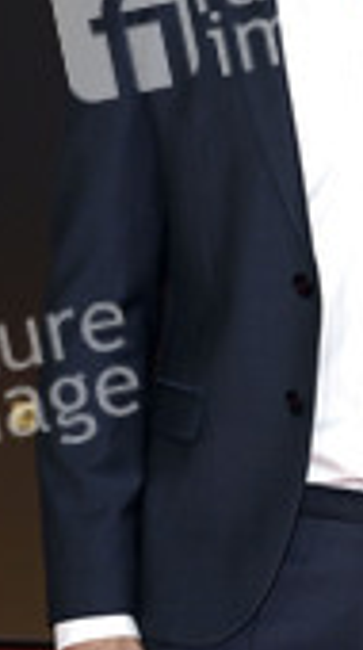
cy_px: 203
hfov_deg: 5.3
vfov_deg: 9.5
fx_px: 3904
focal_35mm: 227
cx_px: 359
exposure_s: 1/250
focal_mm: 92
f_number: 6.3
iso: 800
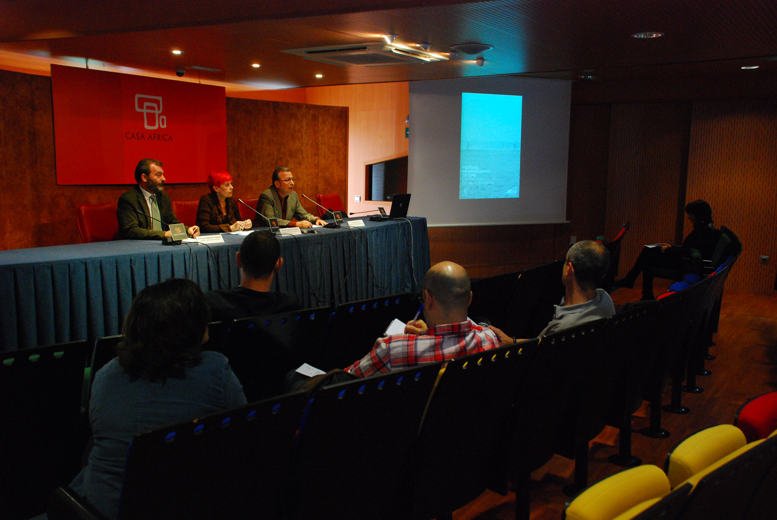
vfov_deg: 40.1
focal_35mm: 33
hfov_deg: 57.2
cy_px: 260
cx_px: 388
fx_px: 713
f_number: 3.8
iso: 1250
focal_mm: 22
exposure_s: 1/50
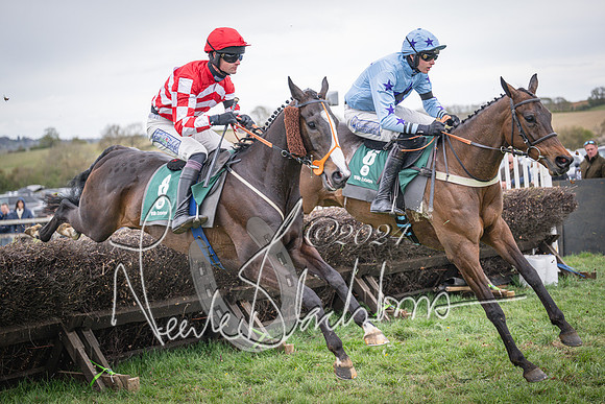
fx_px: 1177
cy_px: 202
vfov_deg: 19.5
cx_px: 302
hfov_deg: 28.8
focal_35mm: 70
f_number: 2.8
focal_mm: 70
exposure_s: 1/1600
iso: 800
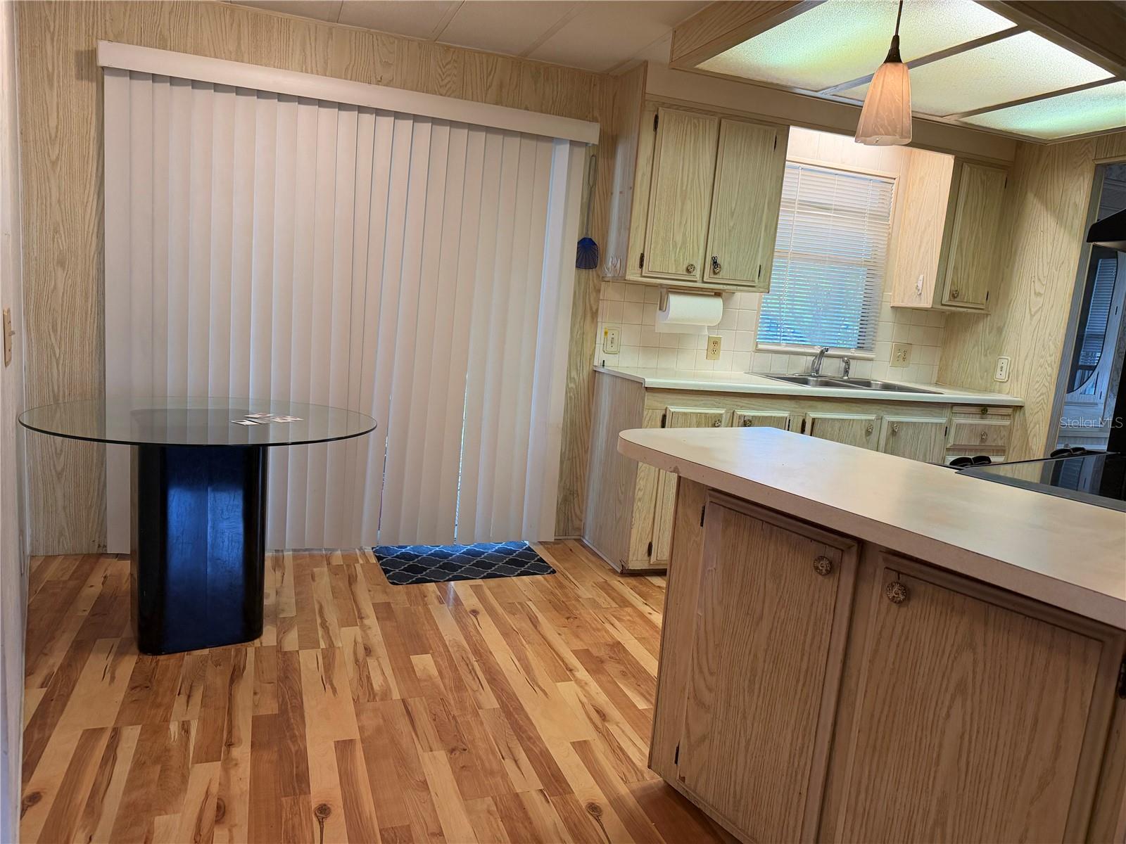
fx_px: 781
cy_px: 422
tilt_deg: -9.1
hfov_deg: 71.6
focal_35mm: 24
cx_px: 563
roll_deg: -5.1
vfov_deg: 56.8
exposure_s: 1/120
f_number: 1.78
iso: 320
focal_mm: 6.76
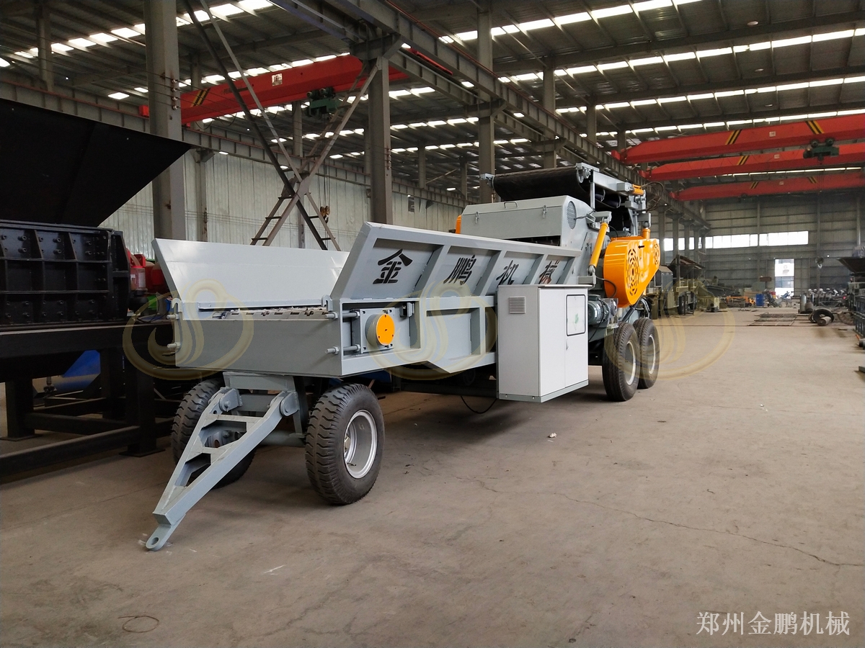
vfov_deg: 46.8
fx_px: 750
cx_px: 432
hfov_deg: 60.0
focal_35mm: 30
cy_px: 324
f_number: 1.8
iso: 375
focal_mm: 3.95
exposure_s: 1/40
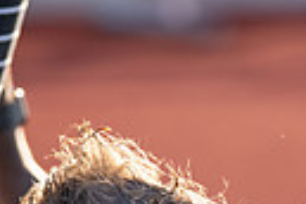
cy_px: 404
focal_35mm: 597
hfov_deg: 3.5
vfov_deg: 2.3
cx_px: 138
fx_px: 5074
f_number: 2.8
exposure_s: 1/640
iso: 100
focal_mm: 133
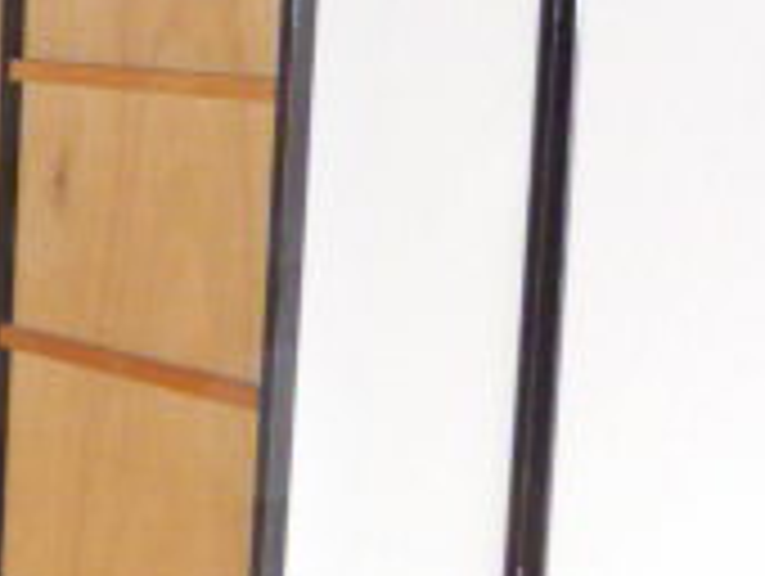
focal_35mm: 124
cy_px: 315
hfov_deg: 14.0
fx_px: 2744
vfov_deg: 12.0
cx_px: -634
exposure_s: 1/30
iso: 640
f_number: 2.8
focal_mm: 5.5
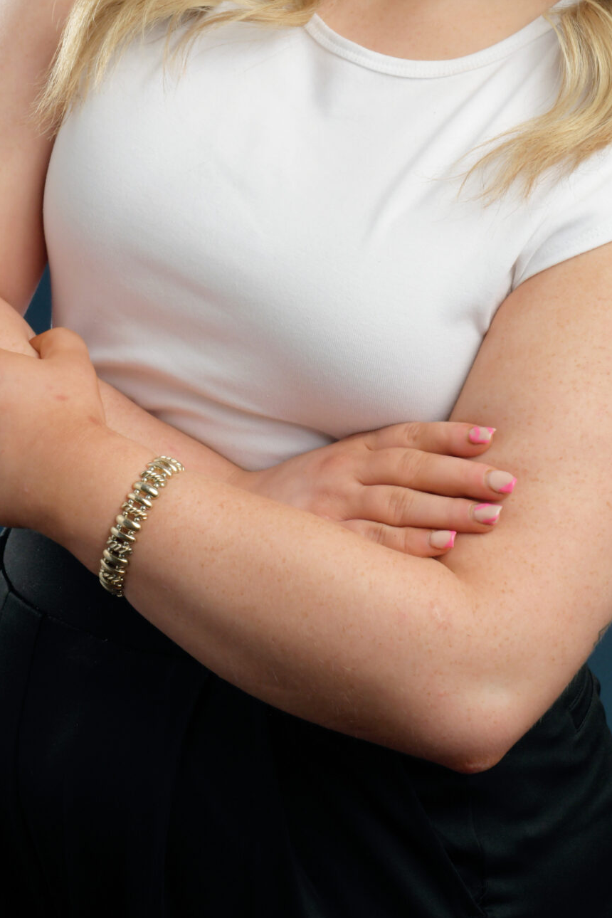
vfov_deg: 16.5
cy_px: 142
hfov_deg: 11.1
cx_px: 368
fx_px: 3136
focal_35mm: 123
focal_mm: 62
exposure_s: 1/200
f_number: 14
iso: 125
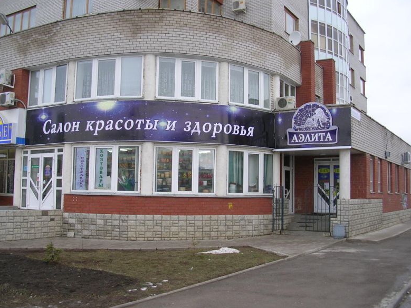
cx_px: 201
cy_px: 154
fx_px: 463
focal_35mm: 39
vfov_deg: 36.8
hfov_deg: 47.8
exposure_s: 1/43.9
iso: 50
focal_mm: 5.8
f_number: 2.8
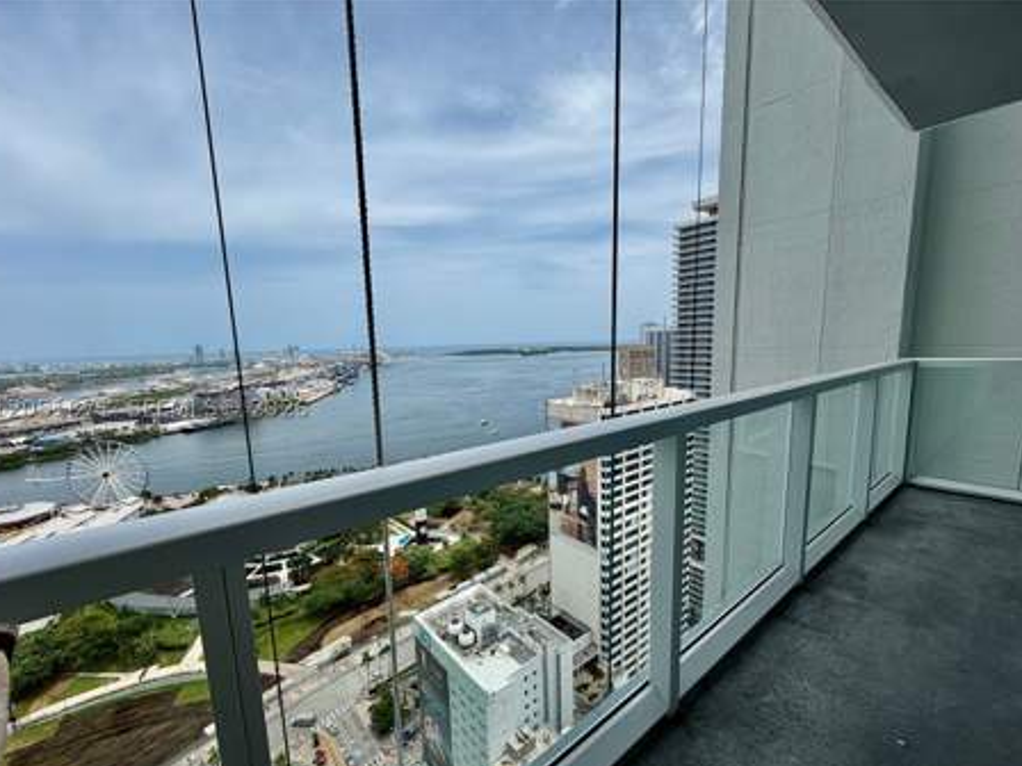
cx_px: 518
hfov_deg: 98.2
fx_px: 443
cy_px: 408
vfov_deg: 81.6
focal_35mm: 15
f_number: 2.2
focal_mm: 2.22
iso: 20
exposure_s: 1/1235
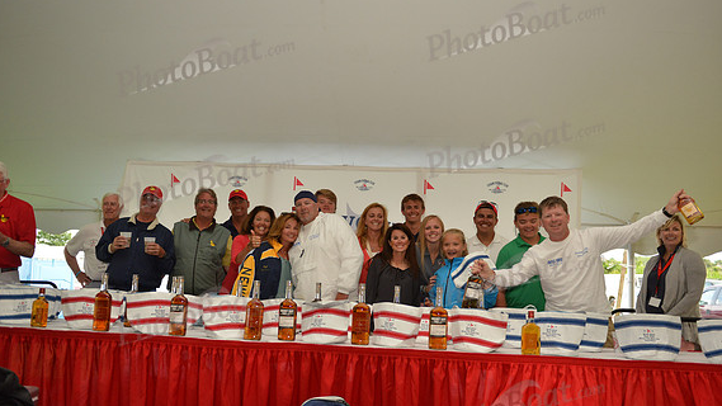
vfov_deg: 37.7
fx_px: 593
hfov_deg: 62.6
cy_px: 229
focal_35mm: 31
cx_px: 362
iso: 1600
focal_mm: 29
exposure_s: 1/800
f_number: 2.8
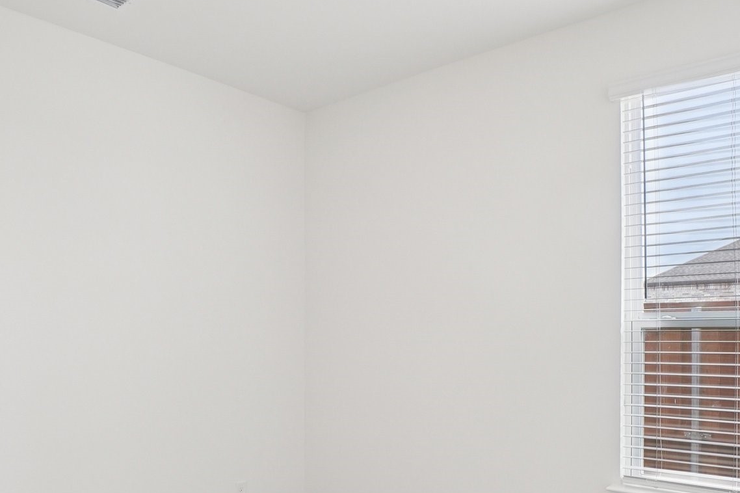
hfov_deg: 67.3
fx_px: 555
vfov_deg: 47.3
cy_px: 320
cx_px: 338
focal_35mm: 27
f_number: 8
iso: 400
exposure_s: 1/100
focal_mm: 10
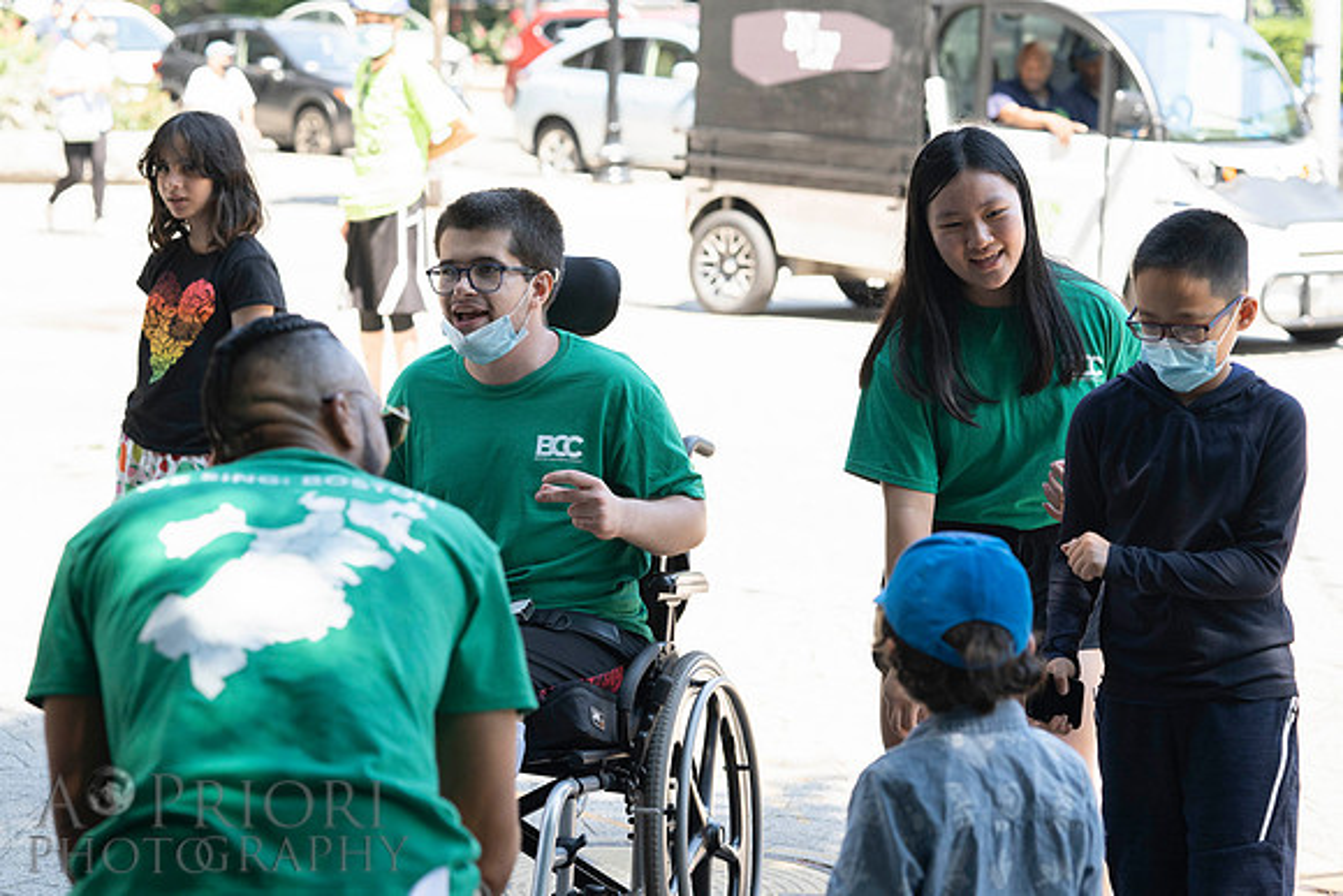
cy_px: 331
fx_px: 4001
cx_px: 642
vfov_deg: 12.8
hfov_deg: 19.1
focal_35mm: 107
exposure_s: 1/500
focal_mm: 85
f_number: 4
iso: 800
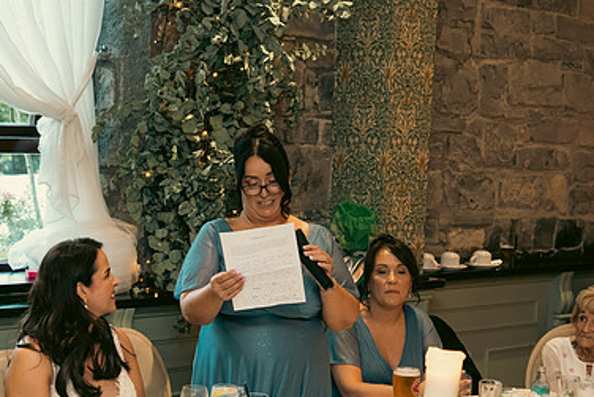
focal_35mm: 88
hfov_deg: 23.0
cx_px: 209
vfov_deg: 15.5
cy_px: 241
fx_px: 1452
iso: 2500
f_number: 3.5
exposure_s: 1/160
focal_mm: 57
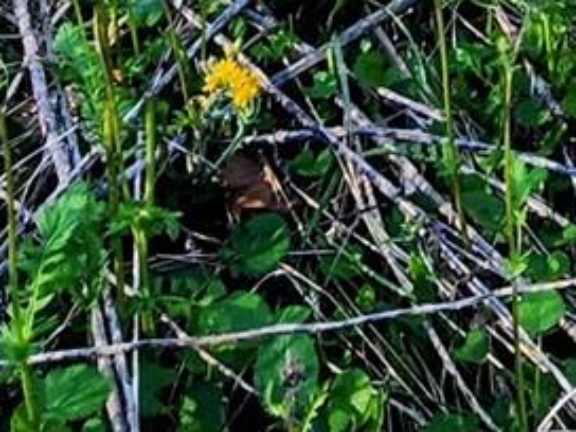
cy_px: -847
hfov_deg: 18.0
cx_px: 851
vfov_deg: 10.7
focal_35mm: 98
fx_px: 1631
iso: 50
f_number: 2.2
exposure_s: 1/468
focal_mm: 2.2
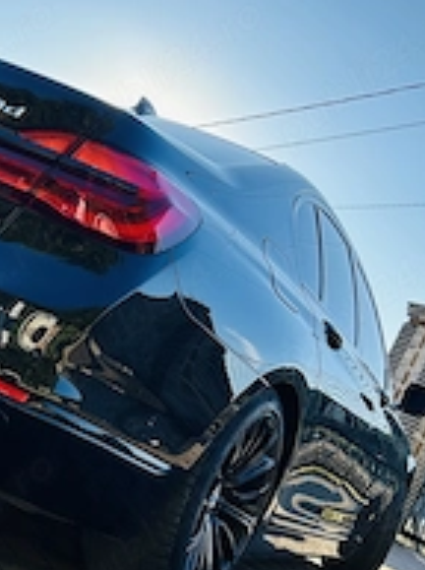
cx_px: 62
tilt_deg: -2.1
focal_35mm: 54
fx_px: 887
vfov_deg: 35.5
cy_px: 348
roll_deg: -25.0
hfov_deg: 26.3
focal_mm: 5.7
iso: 50
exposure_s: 1/2045
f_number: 1.5
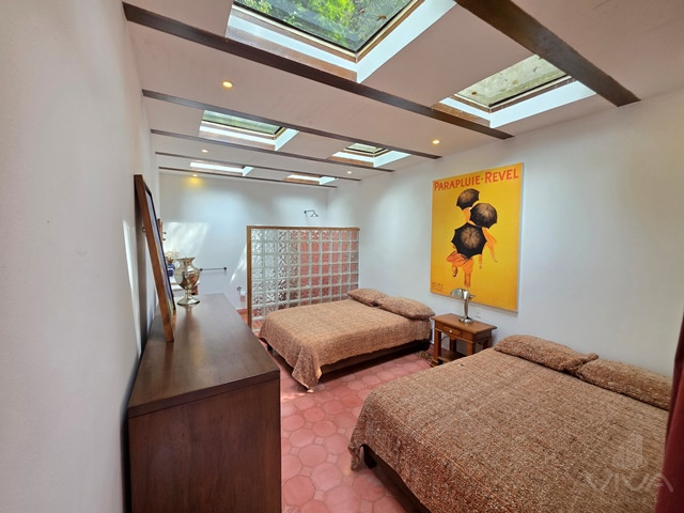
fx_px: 257
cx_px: 342
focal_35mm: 13
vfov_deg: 89.9
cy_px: 256
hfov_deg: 106.2
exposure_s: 1/120
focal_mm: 2.2
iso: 100
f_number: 1.9
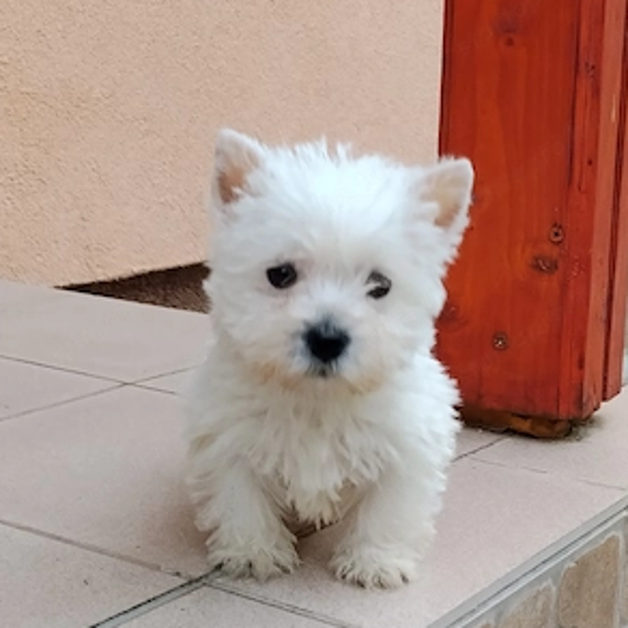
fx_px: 718
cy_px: 365
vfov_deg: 47.0
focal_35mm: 35
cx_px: 314
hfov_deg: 47.2
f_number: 1.8
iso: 320
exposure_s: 1/100
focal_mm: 4.22
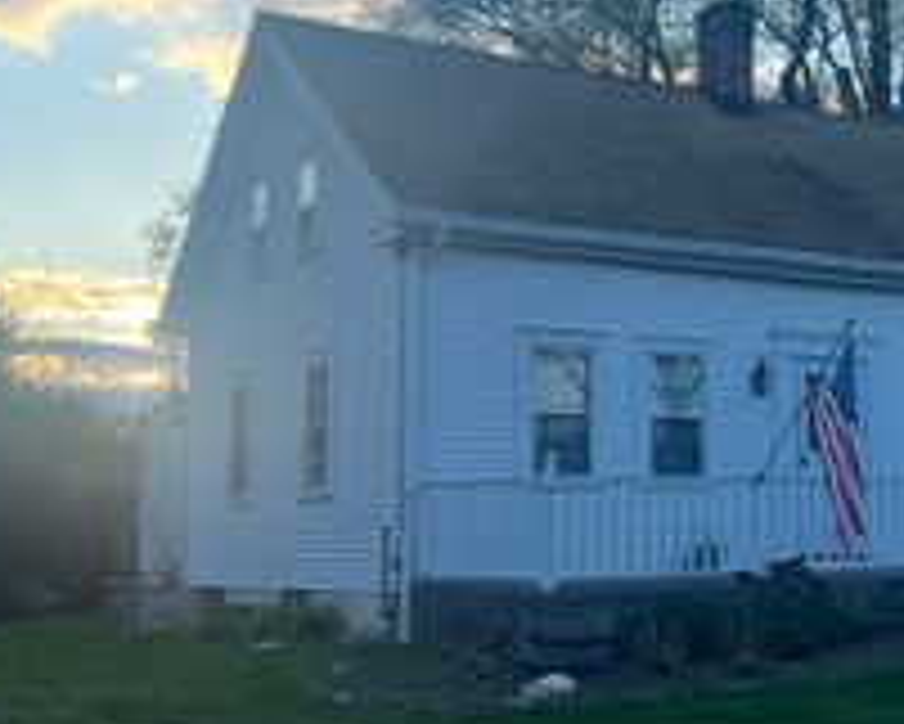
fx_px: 1686
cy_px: 335
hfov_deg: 29.1
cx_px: 774
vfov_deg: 24.2
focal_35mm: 63
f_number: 1.5
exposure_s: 1/1252
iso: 50
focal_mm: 5.7
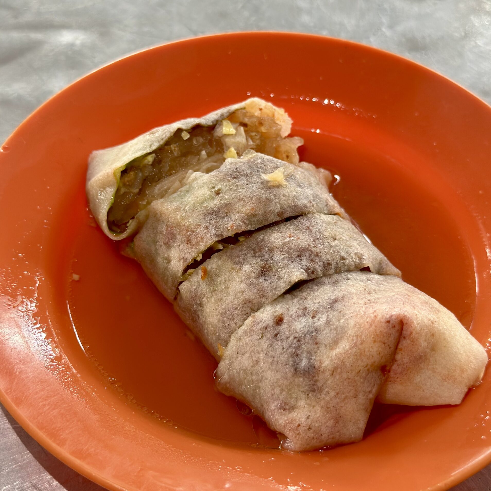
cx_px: 247
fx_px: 915
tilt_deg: -49.1
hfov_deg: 30.0
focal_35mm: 57
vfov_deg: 30.0
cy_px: 212
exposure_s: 1/65
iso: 125
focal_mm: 6.86
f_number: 1.78
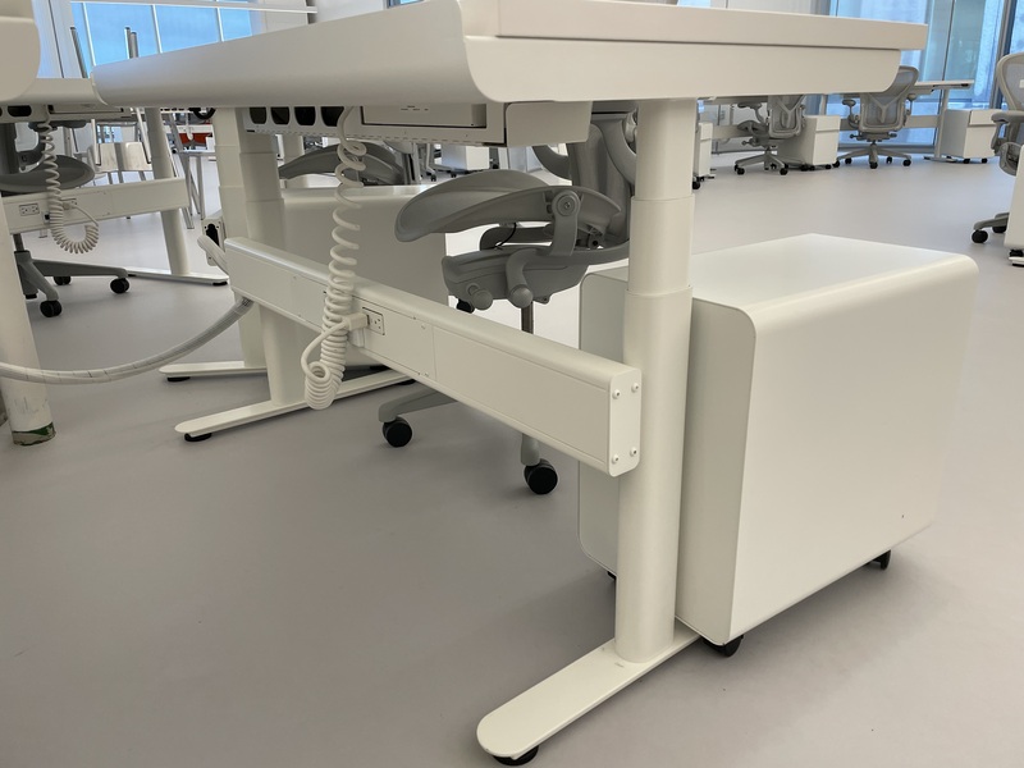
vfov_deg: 53.1
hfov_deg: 67.3
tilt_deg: -19.4
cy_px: 384
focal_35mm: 26
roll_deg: +1.6
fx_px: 769
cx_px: 512
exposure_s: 1/120
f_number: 1.6
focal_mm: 4.2
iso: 100
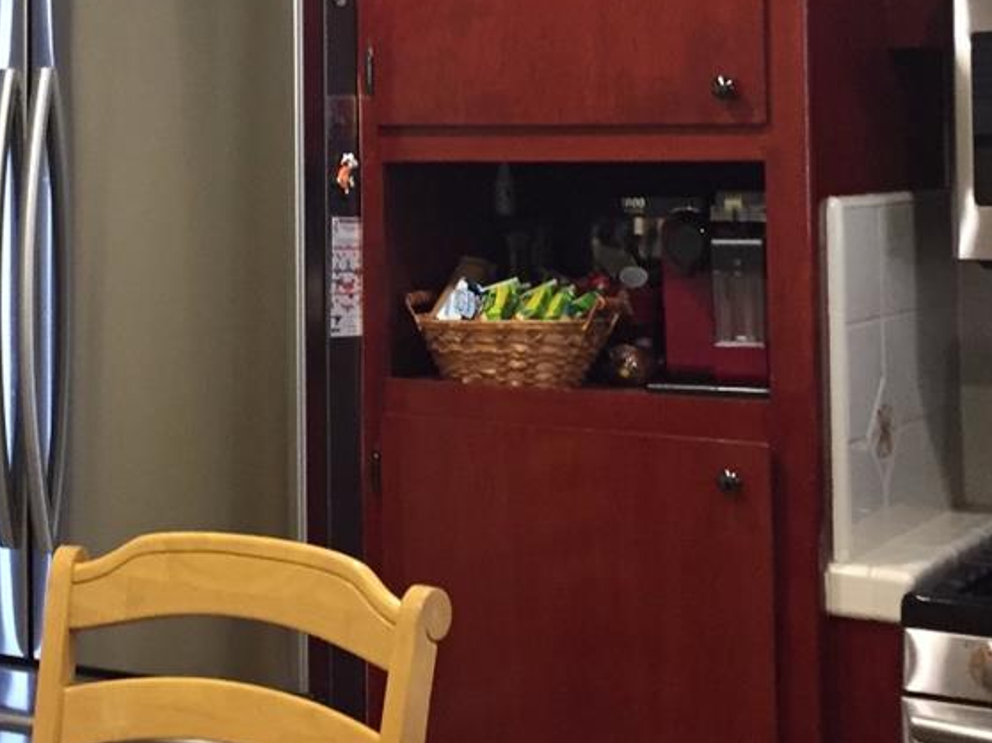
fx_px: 2234
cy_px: 41
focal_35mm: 78
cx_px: 151
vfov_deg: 18.5
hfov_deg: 24.5
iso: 160
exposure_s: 1/30
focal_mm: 4.15
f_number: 2.2
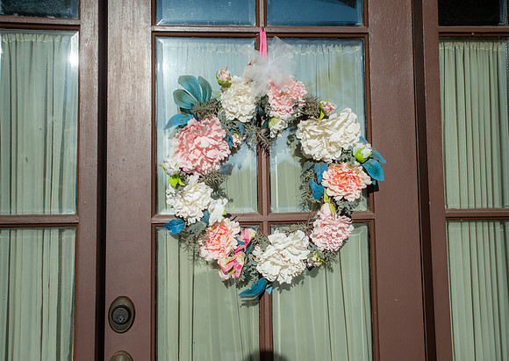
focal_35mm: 39
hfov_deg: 49.2
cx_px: 258
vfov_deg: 35.9
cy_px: 176
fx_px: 556
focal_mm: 35
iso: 250
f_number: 2.8
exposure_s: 1/6400
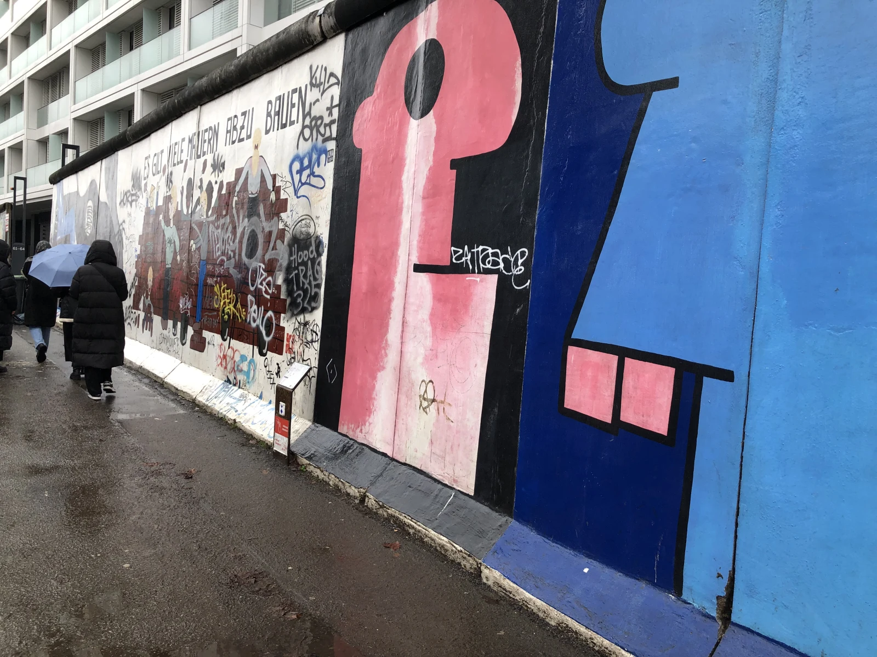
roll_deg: -4.0
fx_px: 709
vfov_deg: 49.7
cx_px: 438
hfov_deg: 63.4
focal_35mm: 28
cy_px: 328
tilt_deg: -4.1
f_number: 1.8
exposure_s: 1/120
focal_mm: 4
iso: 50
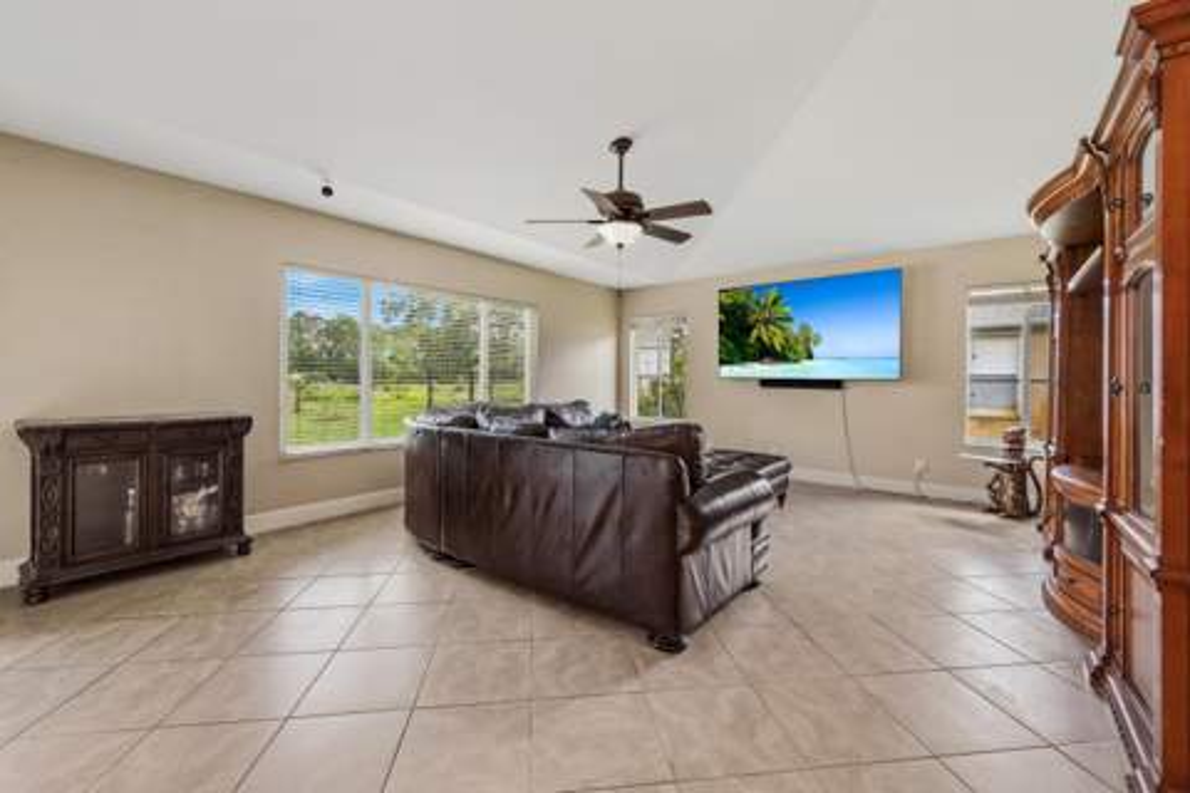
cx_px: 595
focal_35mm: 14
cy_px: 396
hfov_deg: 104.3
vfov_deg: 81.2
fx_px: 463
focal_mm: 14
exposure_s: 1/4
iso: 250
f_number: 9
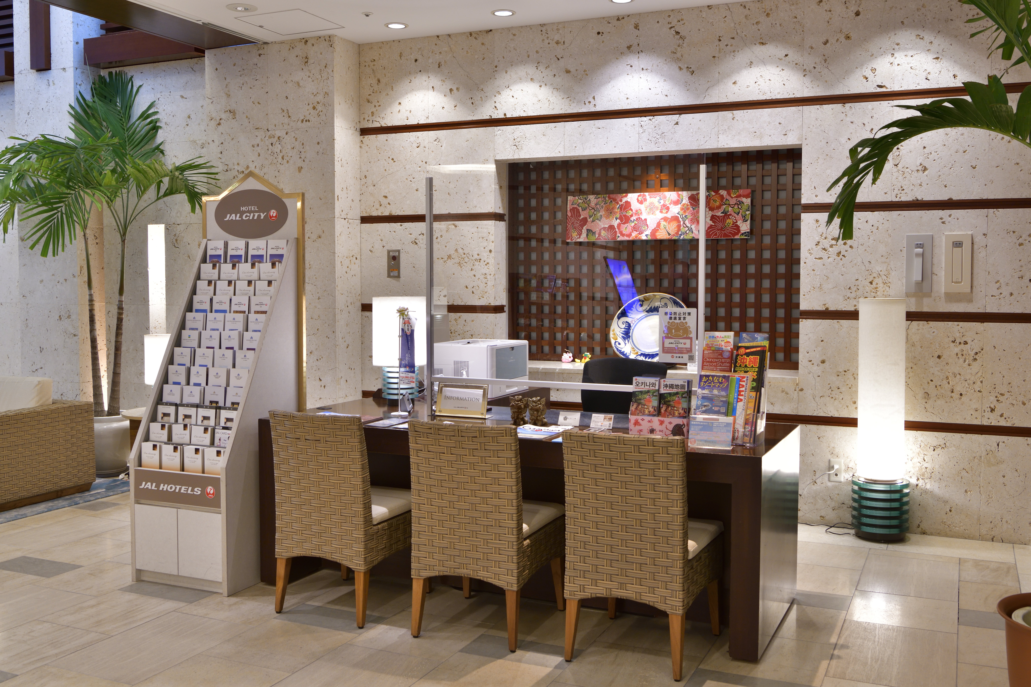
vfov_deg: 37.9
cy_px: 344
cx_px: 516
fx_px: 1002
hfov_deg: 54.4
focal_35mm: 35
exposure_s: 1/4
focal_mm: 35
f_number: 11
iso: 400
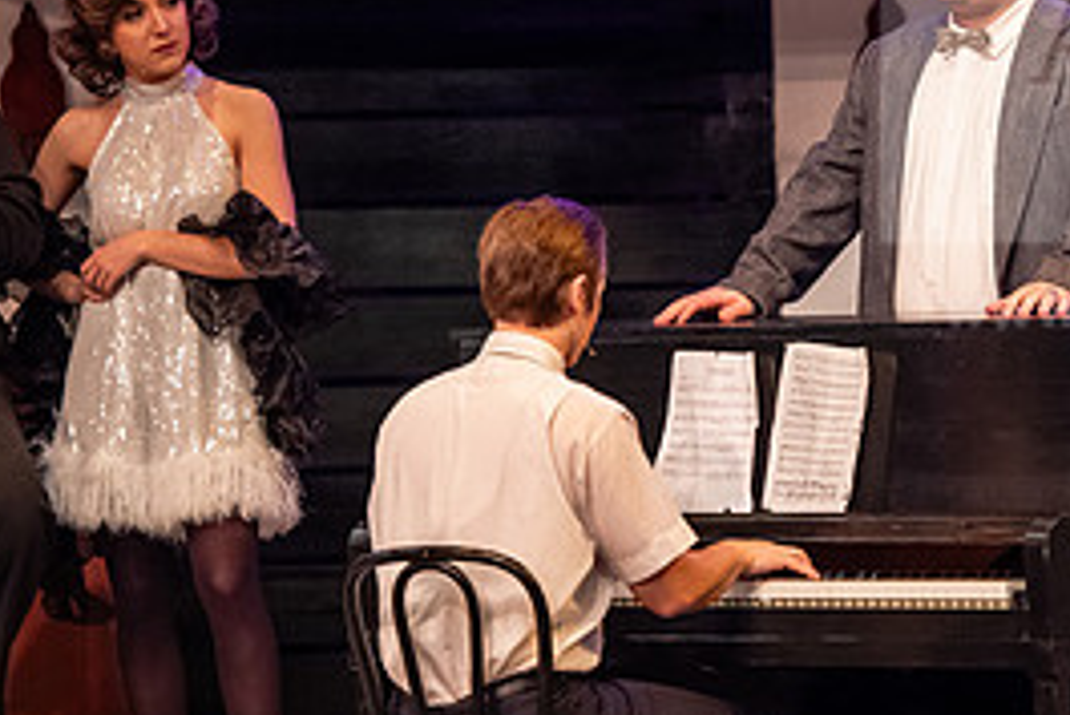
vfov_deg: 4.1
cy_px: 394
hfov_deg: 6.1
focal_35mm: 339
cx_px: 759
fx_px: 10081
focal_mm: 155
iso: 3200
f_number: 3.2
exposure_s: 1/200
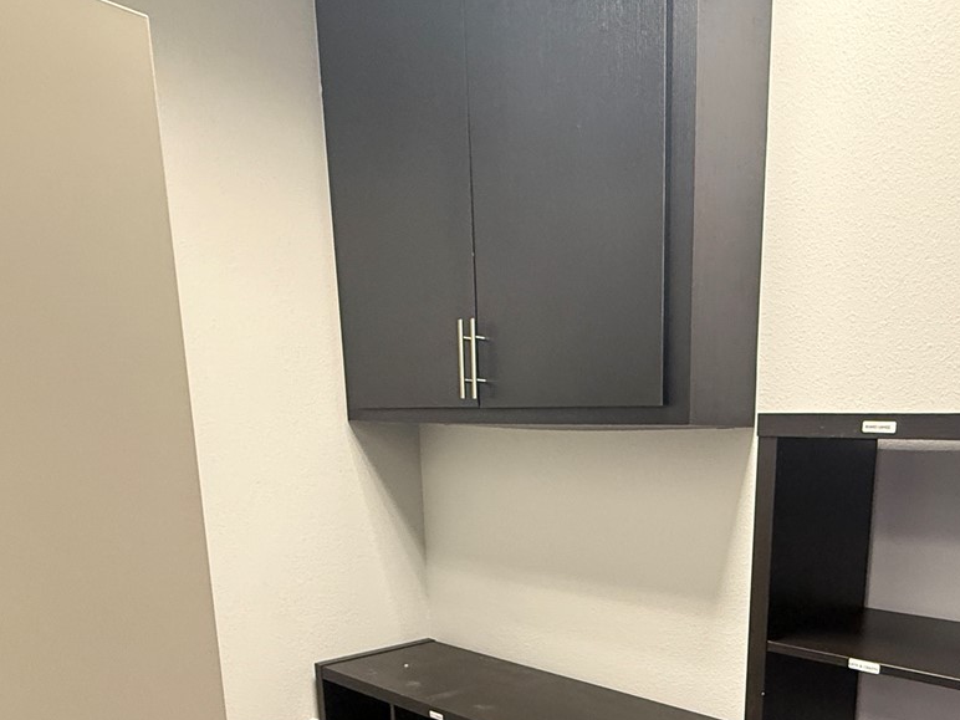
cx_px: 676
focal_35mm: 29
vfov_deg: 44.6
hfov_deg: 59.5
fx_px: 804
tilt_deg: -13.3
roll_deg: -1.3
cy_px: 624
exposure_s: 1/60
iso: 500
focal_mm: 2.22
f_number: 2.2
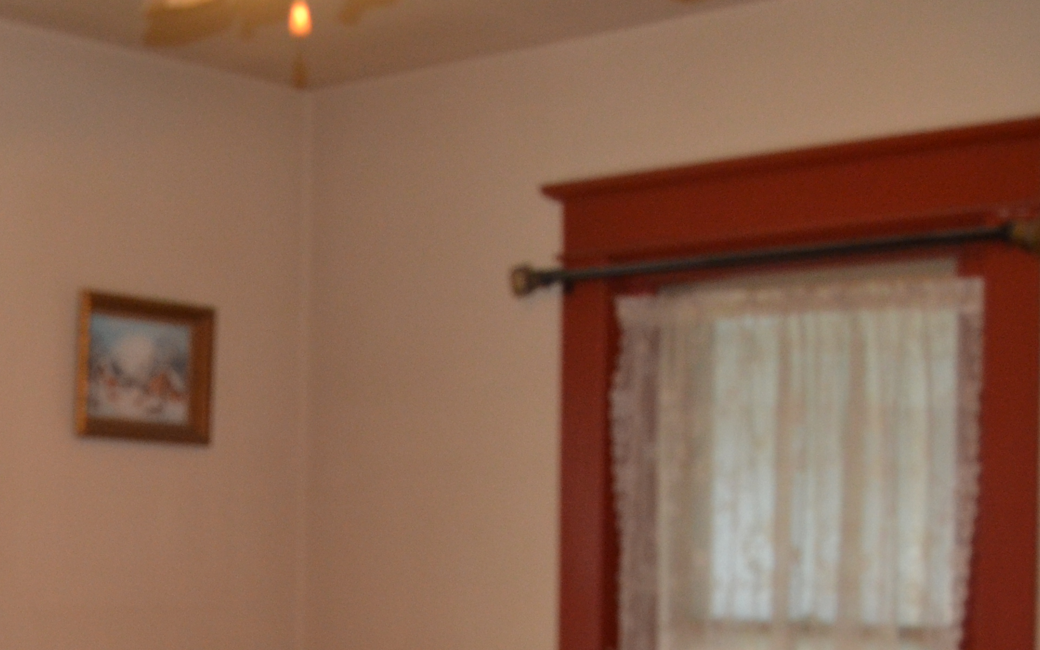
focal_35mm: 66
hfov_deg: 30.8
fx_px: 1871
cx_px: 331
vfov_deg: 19.0
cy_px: 693
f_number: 3.5
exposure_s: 1/60
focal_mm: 18
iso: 800
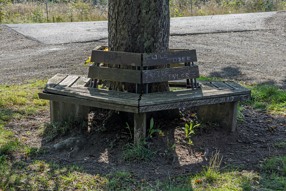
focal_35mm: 69
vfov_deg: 19.9
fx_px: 544
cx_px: 143
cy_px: 95
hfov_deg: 29.4
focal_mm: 45
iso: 200
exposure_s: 1/160
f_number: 7.1
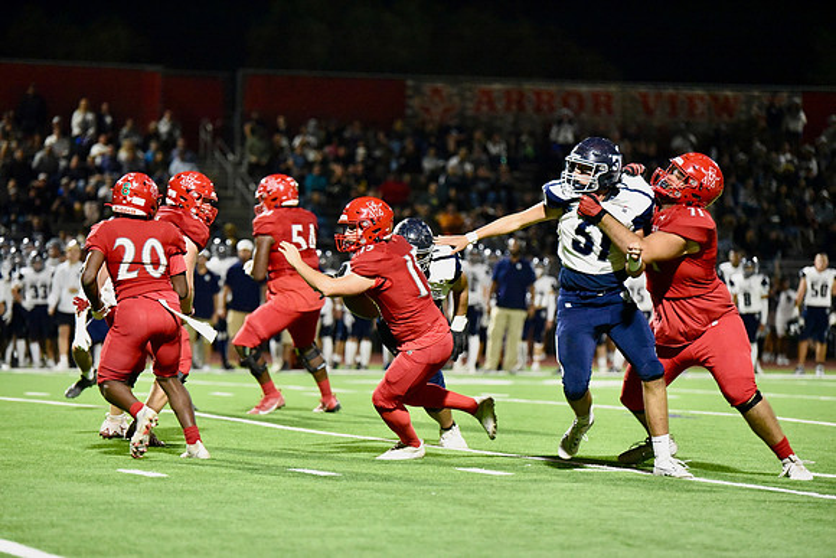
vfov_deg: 8.1
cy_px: 279
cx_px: 418
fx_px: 3949
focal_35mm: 170
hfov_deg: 12.1
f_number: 2.8
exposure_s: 1/1000
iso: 12800
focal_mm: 170
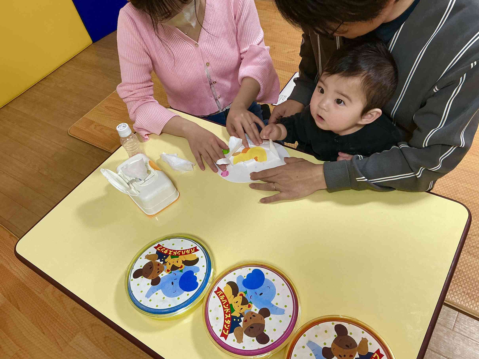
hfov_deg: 61.7
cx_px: 240
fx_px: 401
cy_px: 180
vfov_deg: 48.2
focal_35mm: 29
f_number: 1.8
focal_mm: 3
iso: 80
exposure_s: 1/50
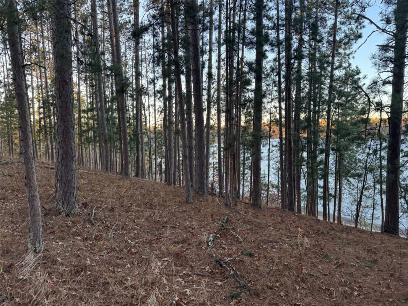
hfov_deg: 71.6
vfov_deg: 56.8
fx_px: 283
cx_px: 204
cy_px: 153
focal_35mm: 24
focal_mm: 6.76
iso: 100
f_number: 1.78
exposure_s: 1/121
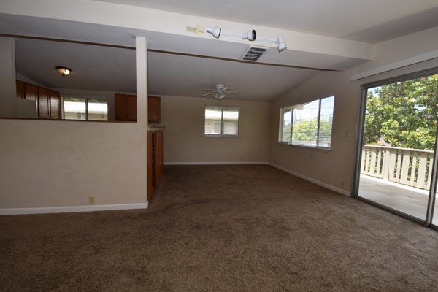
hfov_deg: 96.6
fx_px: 195
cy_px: 146
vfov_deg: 73.7
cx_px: 231
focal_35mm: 16
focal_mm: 10
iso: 180
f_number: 5.6
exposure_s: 1/125
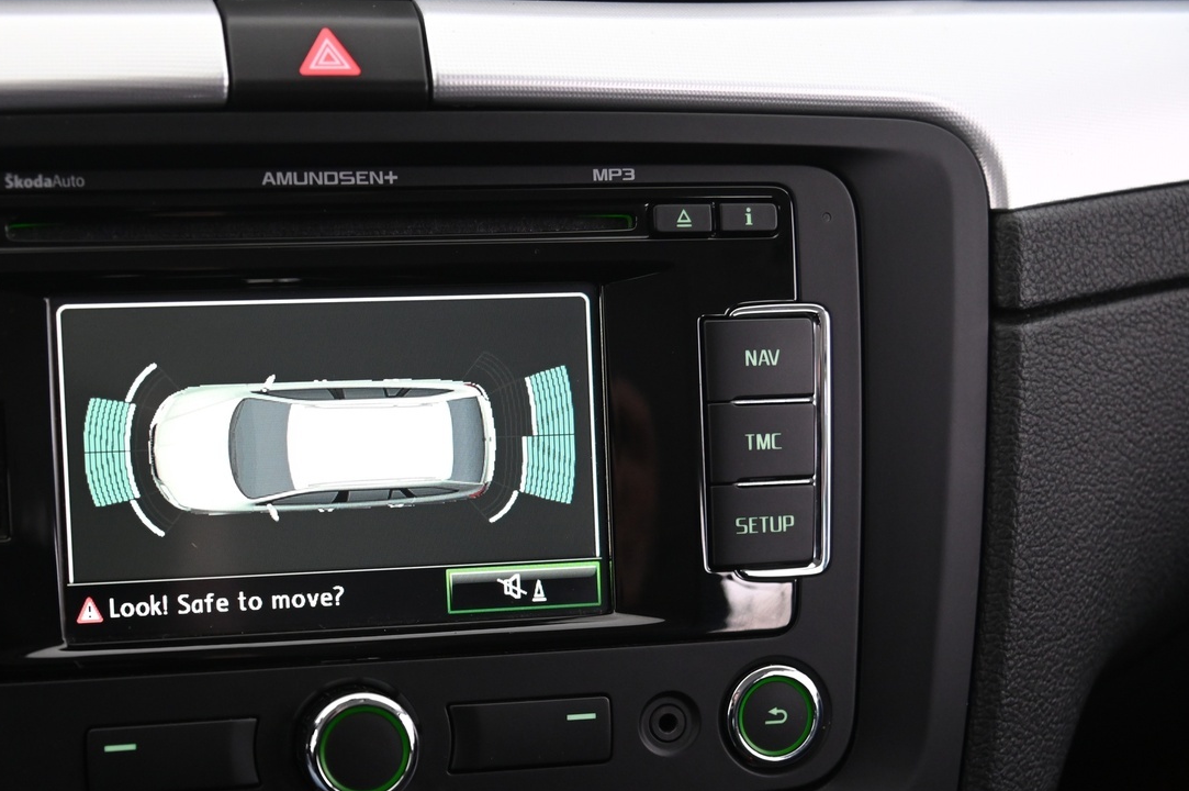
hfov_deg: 34.4
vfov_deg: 23.5
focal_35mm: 57
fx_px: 1881
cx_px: 315
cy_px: 578
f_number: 4
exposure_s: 1/15
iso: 2000
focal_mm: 38
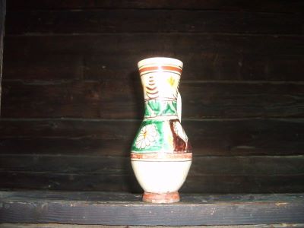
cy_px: 114
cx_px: 152
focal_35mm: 35
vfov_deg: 40.7
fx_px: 307
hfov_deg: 52.6
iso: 100
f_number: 2.8
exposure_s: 1/45
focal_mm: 5.8
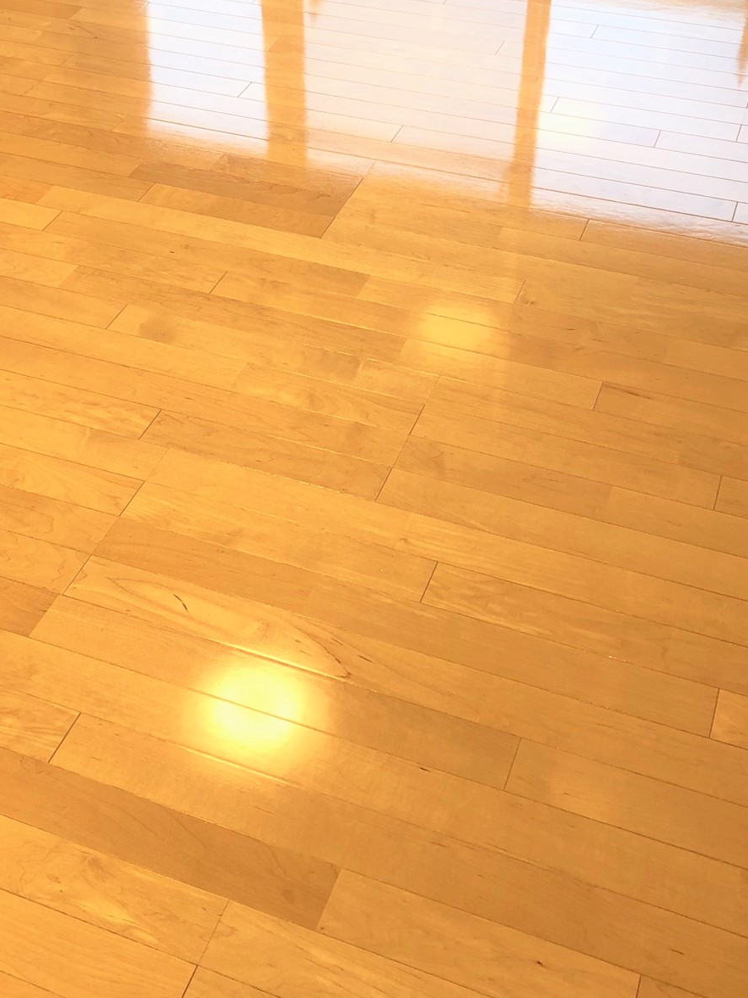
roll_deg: +1.0
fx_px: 1383
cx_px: 300
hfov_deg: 30.2
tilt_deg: -34.8
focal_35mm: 48
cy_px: 315
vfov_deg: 39.1
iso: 25
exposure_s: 1/33
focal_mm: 4
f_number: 1.8
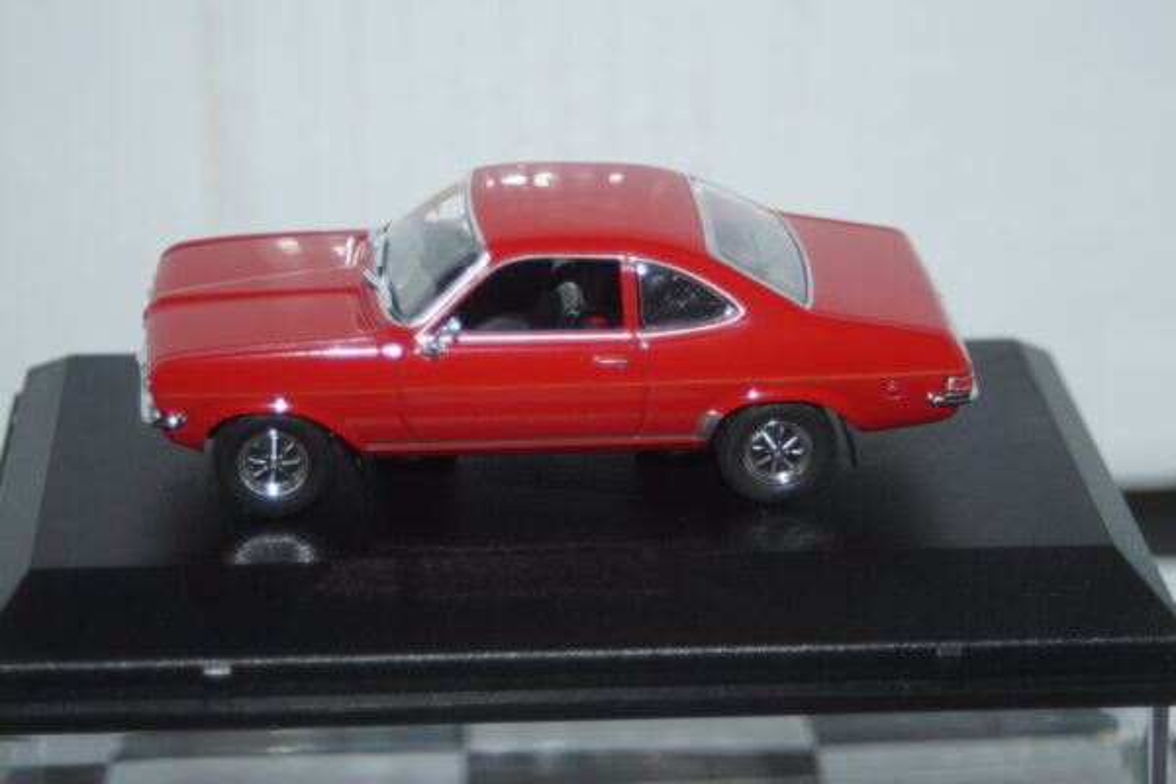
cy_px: 392
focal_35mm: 90
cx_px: 588
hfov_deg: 22.6
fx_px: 2940
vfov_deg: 15.2
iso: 200
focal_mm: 60
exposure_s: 1/60
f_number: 5.6
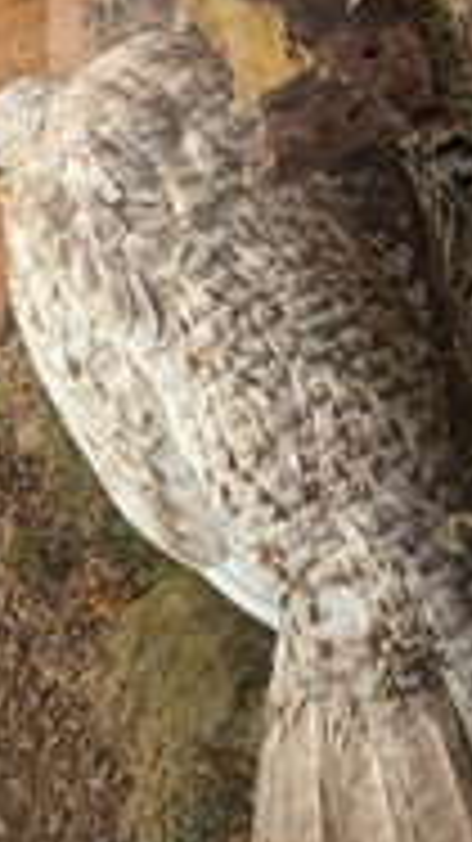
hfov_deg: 20.2
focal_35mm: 56
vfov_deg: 35.6
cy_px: 131
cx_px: 551
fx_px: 1248
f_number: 1.85
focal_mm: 6.81
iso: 189
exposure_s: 1/100
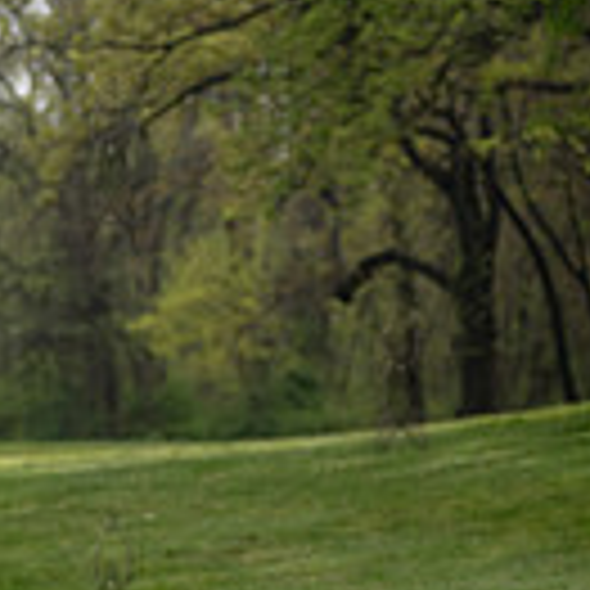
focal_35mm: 323
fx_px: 6228
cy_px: 372
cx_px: -473
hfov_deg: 5.3
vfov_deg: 5.4
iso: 400
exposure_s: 1/2000
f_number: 3.5
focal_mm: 86
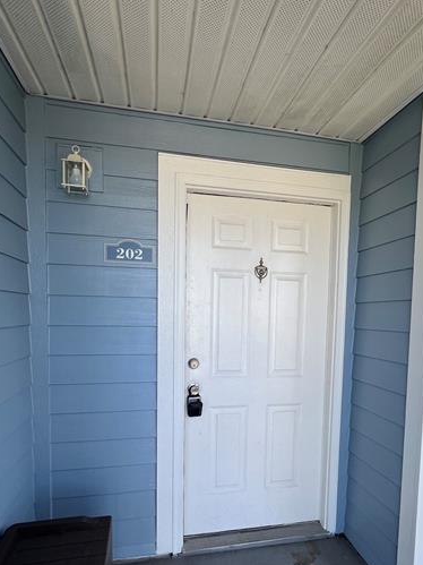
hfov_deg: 65.8
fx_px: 326
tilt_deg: -4.9
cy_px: 342
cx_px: 231
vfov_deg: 80.7
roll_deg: -0.8
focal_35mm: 20
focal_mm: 1.57
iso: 32
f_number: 1.8
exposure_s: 1/161
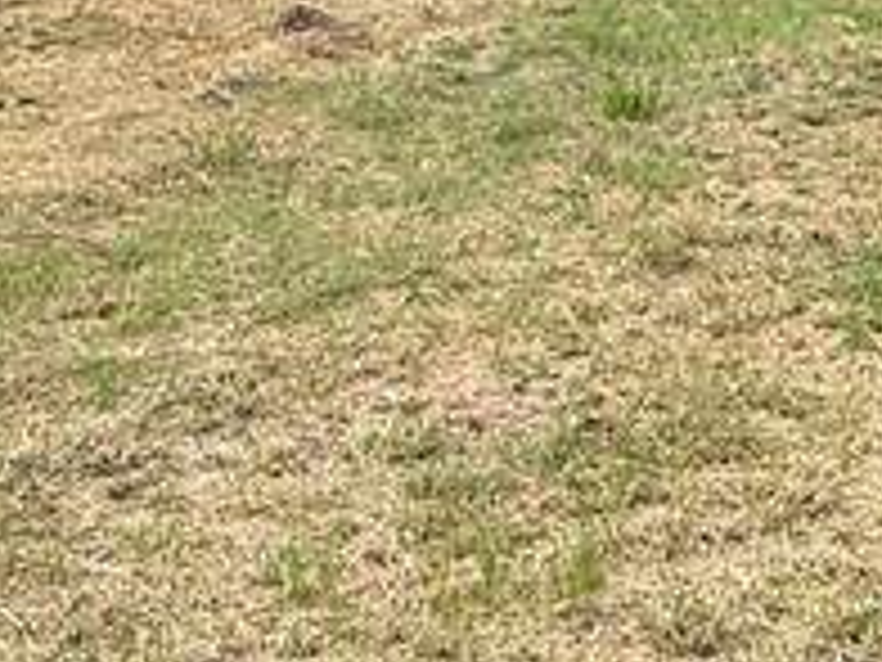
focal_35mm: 73
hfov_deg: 25.6
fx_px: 1860
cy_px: -54
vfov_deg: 19.4
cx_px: 832
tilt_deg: -2.9
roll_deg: -1.7
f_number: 2.2
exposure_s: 1/1145
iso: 50
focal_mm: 2.22
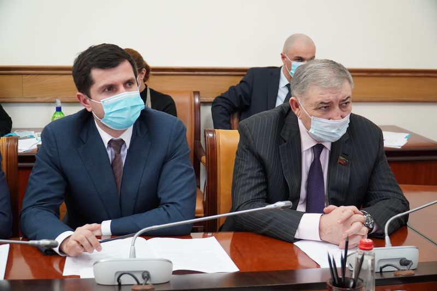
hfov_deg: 40.0
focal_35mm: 50
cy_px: 146
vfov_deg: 27.2
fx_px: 601
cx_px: 218
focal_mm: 33
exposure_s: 1/160
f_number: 4
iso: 3200
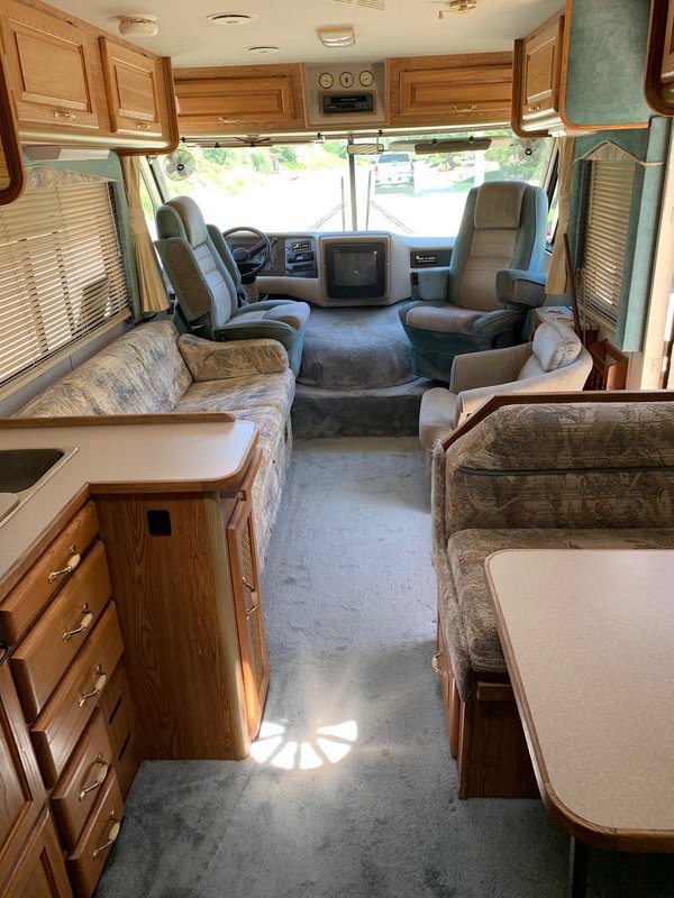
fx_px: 675
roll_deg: +4.8
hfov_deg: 53.1
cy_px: 449
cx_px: 337
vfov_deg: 67.3
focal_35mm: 26
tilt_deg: -22.3
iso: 64
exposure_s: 1/121
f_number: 1.8
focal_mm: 4.25
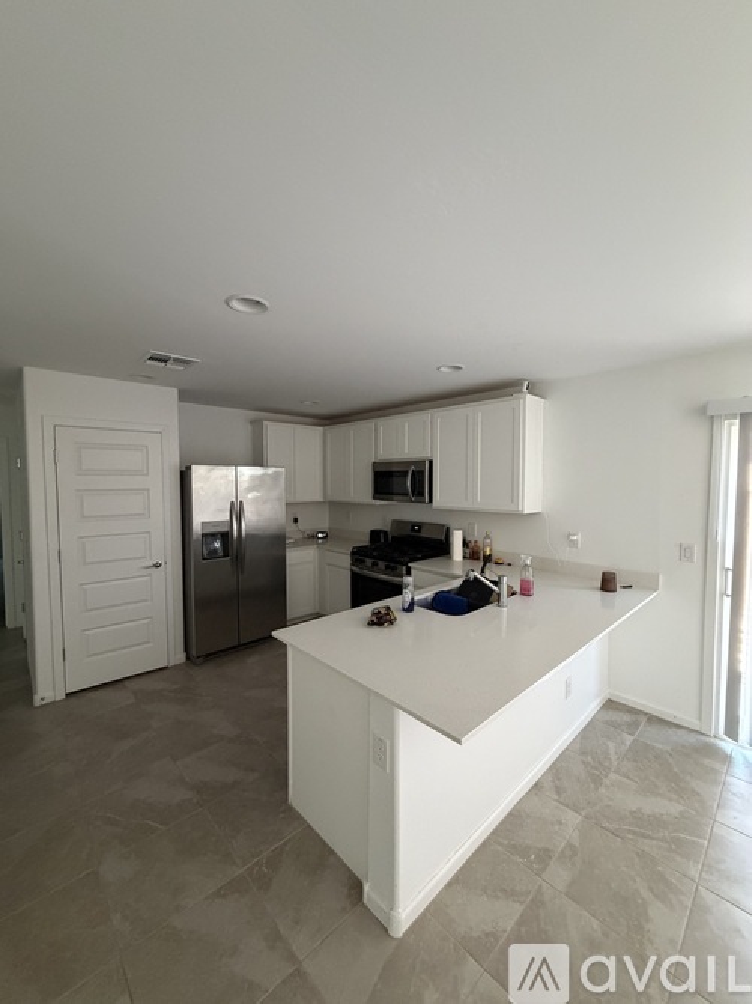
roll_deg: +1.1
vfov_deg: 102.1
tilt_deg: -2.4
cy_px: 502
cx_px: 376
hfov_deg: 85.7
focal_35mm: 14
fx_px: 406
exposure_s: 1/60
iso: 500
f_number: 2.2
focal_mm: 2.22
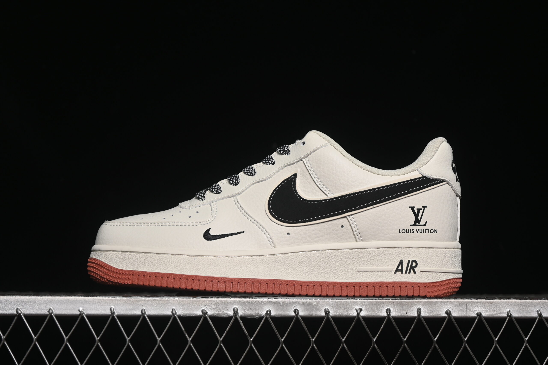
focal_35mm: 75
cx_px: 274
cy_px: 182
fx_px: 1142
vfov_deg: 18.2
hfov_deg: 27.0
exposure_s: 1/60
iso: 160
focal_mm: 50
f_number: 6.3
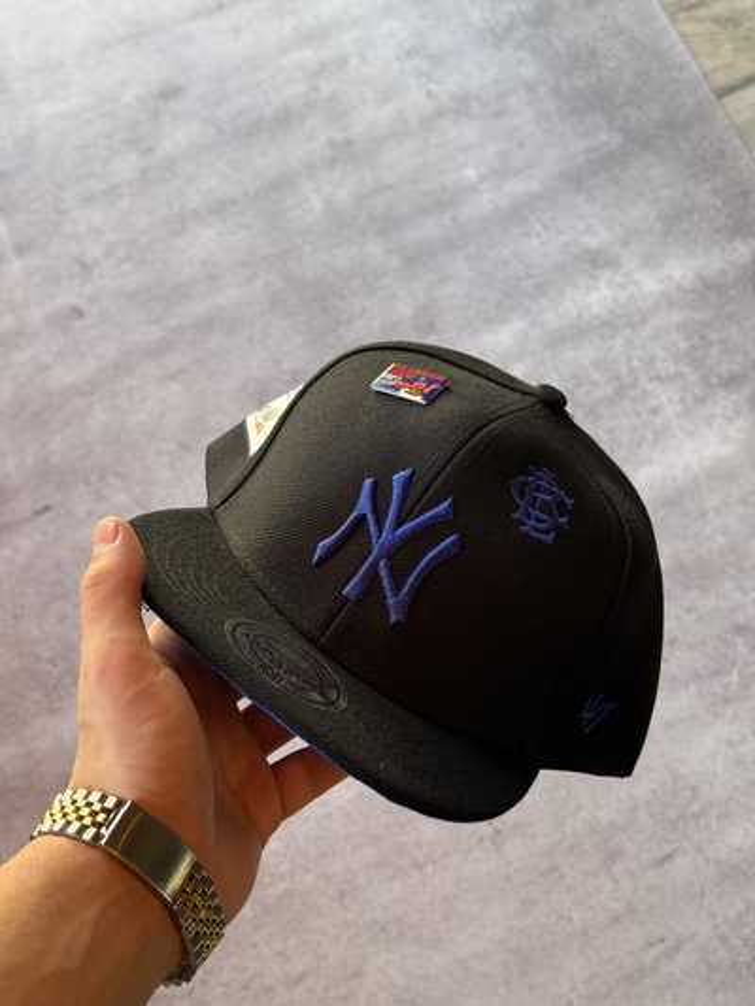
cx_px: 378
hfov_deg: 30.3
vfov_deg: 39.6
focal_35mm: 48
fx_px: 1395
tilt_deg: -72.3
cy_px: 503
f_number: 1.78
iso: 80
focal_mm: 6.76
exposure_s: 1/122
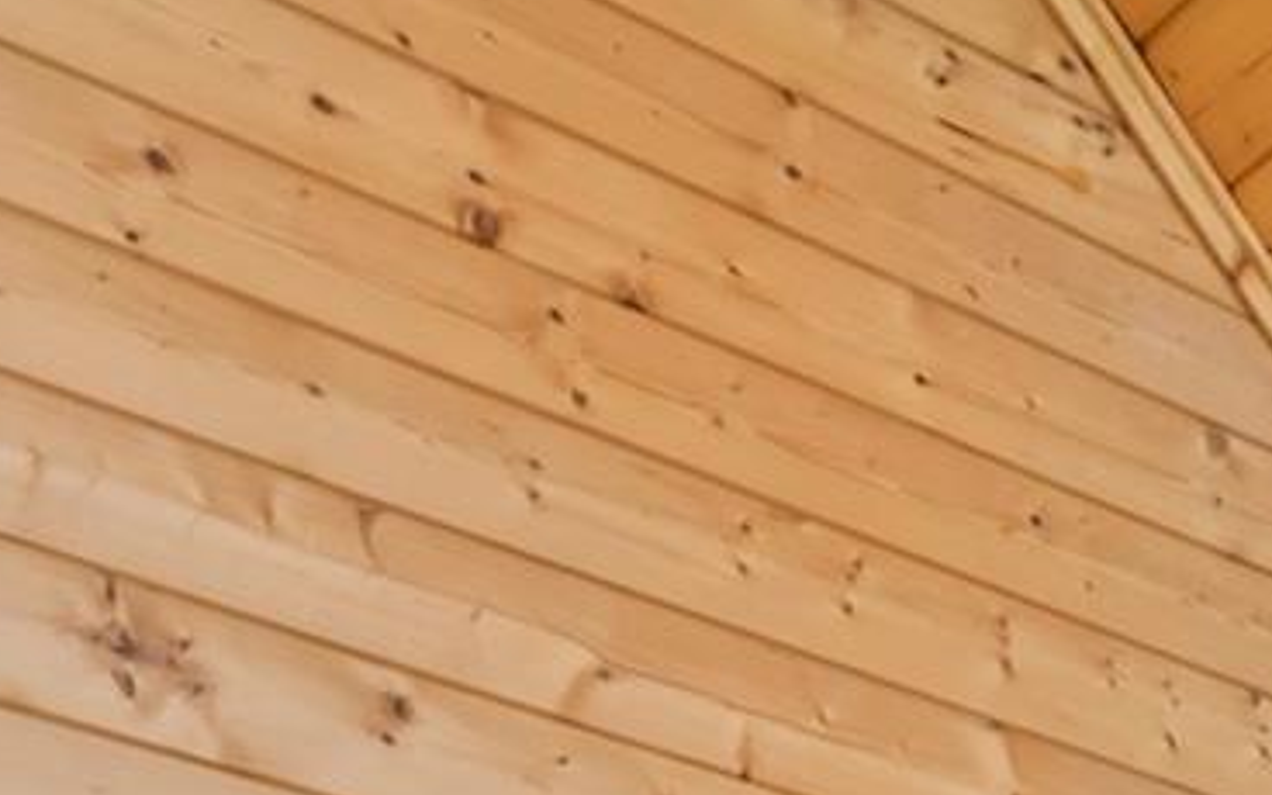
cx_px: 2710
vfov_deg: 10.9
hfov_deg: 16.6
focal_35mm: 85
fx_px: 2947
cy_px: 2304
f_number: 7.1
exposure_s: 1/8
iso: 500
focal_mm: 15
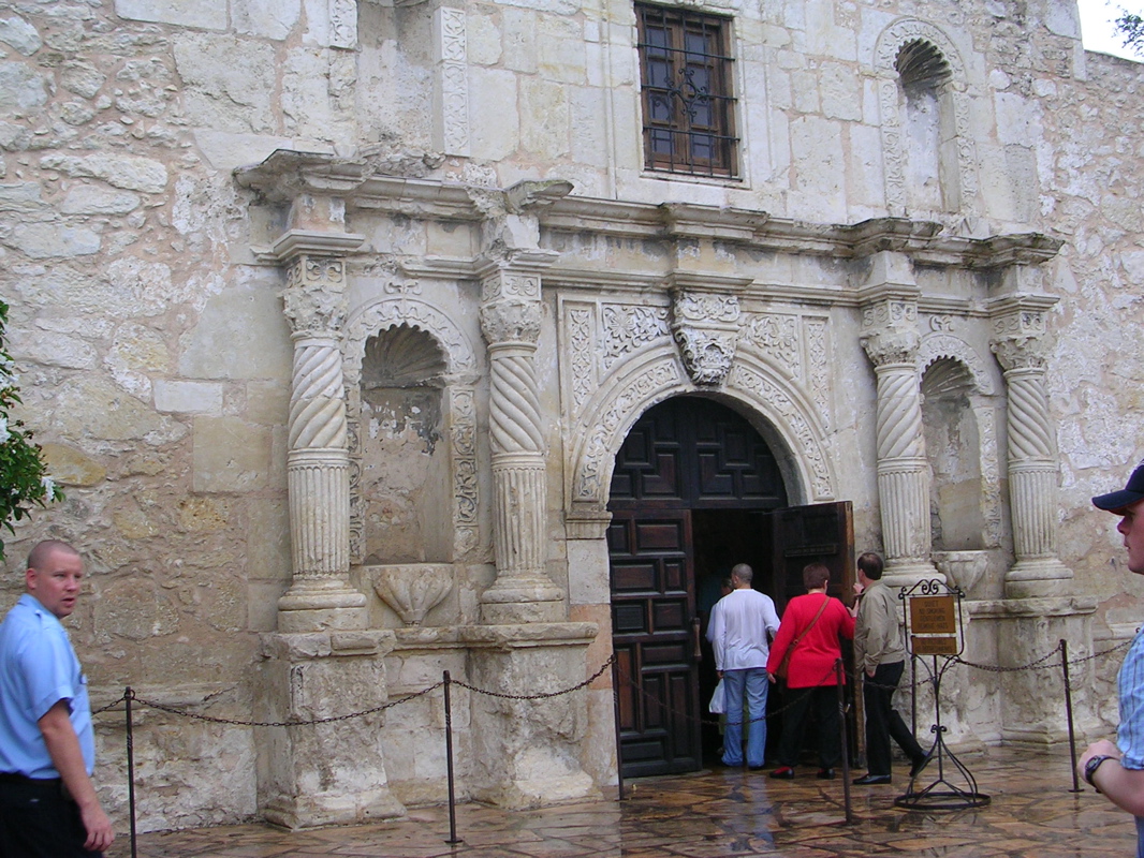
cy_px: 429
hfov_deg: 41.2
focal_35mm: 46
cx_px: 572
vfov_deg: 31.5
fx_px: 1521
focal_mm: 7.1
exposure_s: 1/92
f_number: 3
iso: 50
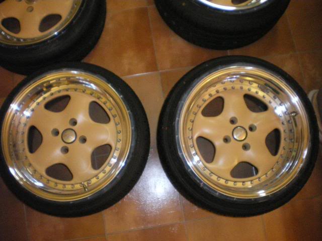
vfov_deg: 39.7
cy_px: 120
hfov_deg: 51.4
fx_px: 335
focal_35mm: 36
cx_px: 161
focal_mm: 6.3
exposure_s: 1/50
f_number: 3.1
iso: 800
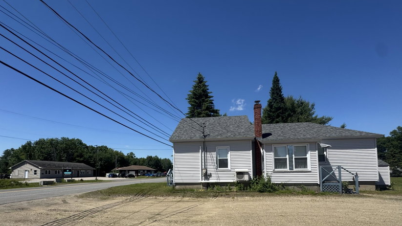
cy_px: 161
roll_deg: +0.8
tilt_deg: +1.4
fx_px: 202
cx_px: 195
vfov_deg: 56.3
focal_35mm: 19
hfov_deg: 89.6
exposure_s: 1/2584
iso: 50
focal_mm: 2.22
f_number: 2.2
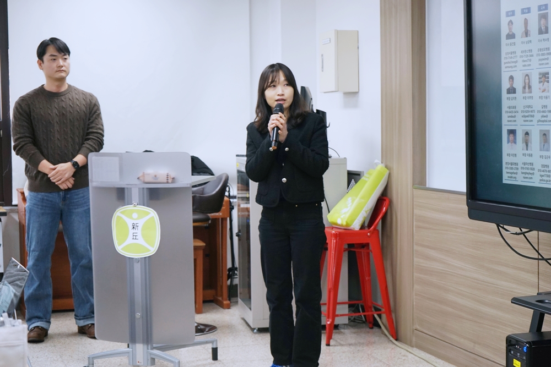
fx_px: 1071
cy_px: 184
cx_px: 276
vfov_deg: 19.5
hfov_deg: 28.8
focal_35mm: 70
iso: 400
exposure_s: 1/100
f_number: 5.6
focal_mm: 70
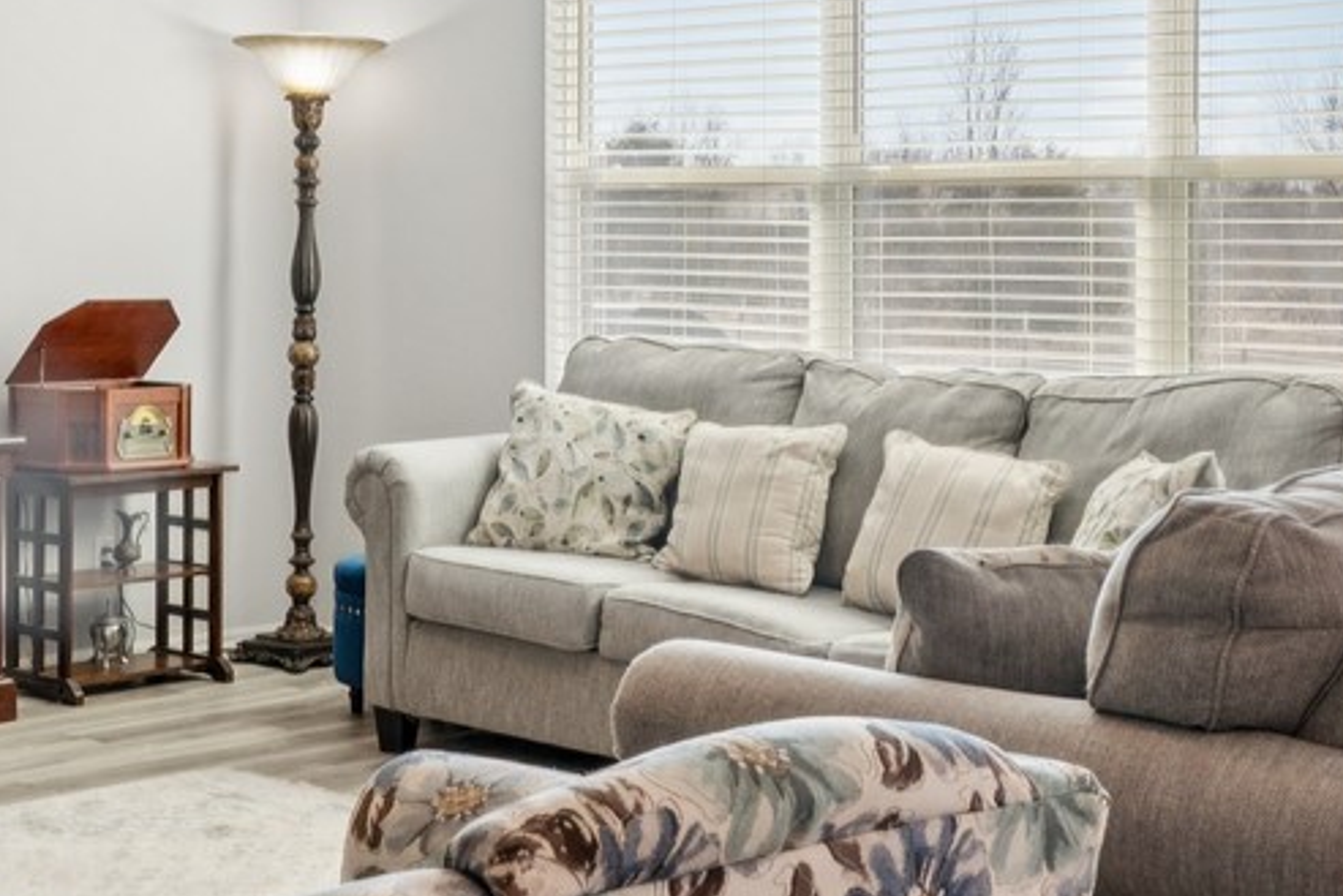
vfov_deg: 20.4
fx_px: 2463
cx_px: 276
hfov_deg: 29.8
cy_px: 195
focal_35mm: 66
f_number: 8
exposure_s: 1/125
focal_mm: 16
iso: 800
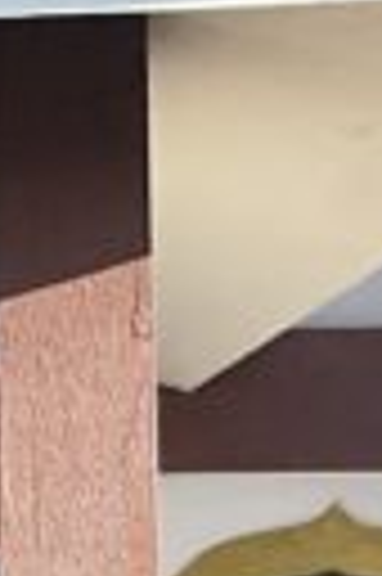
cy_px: 954
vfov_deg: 8.3
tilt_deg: +2.4
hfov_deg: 5.1
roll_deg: +0.2
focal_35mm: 241
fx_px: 3846
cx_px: -1056
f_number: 1.8
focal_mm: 3
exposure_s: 1/635
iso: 16
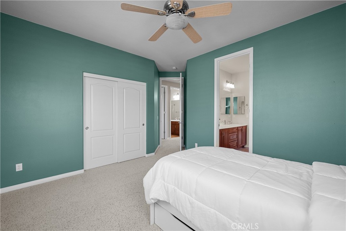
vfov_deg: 81.2
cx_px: 173
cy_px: 116
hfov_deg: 104.2
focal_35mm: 14
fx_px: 135
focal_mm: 14
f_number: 9
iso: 640
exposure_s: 1/13
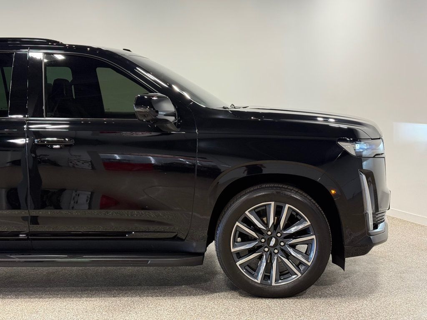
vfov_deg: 30.3
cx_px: 214
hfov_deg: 39.7
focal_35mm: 48
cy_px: 160
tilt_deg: -4.9
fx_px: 592
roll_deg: +1.7
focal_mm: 6.76
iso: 64
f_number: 1.78
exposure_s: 1/120
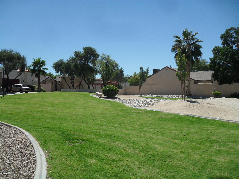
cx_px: 120
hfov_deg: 52.6
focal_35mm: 35
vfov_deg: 40.7
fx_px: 242
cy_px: 90
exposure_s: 1/250
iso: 100
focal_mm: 6.2
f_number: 8.9
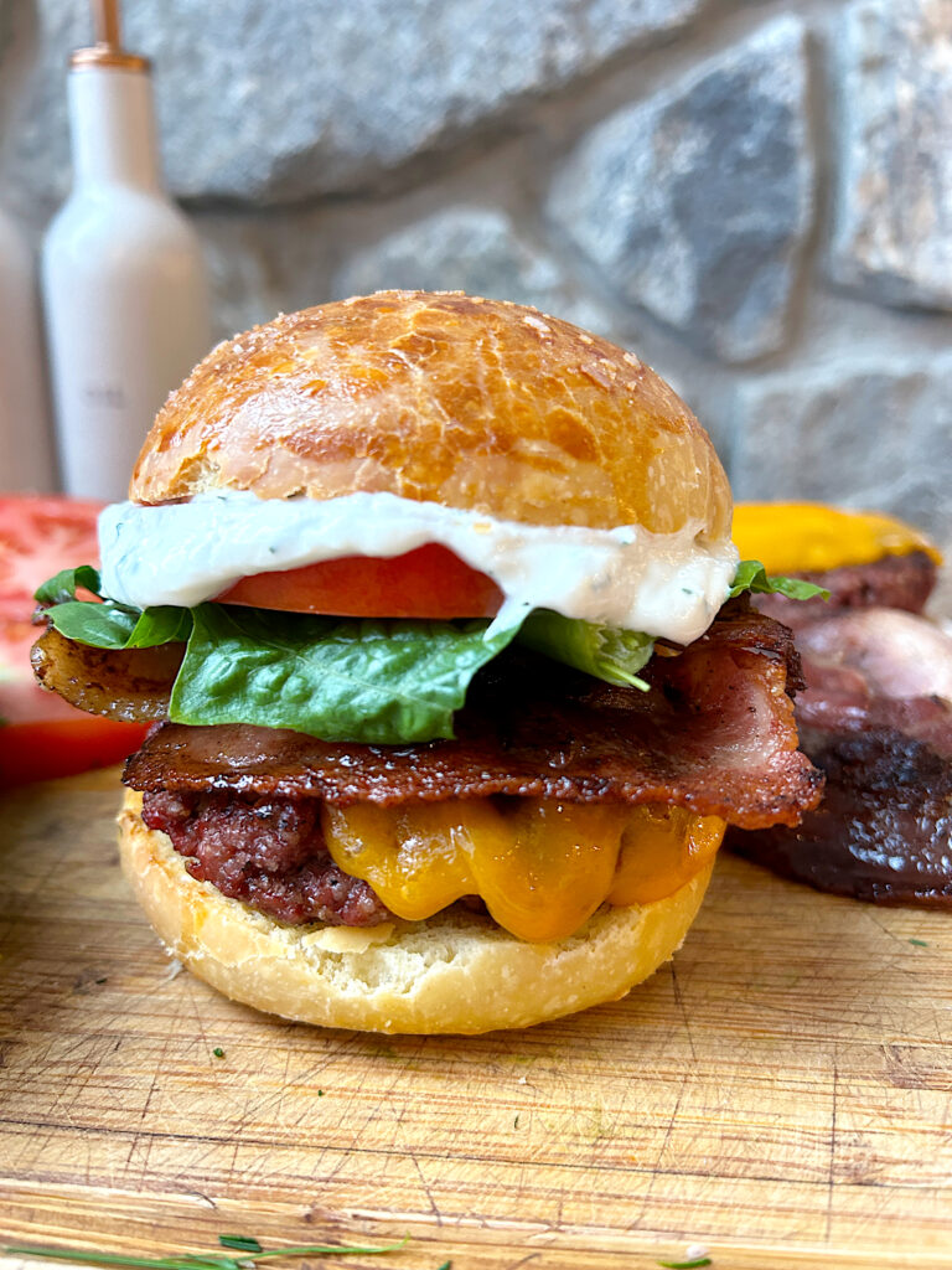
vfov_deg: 67.3
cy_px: 635
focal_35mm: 26
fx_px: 953
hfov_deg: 53.1
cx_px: 476
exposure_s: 1/60
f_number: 1.5
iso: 250
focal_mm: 5.7
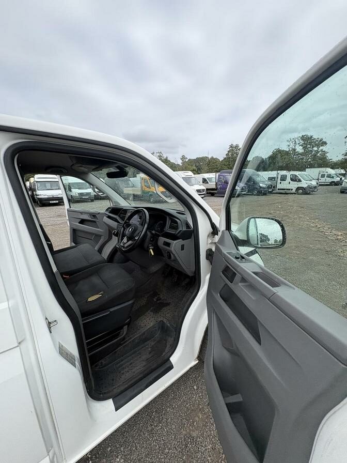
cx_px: 174
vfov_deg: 102.1
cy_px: 232
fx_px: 187
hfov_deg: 85.7
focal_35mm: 14
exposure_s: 1/713
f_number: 2.2
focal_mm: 2.22
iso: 50
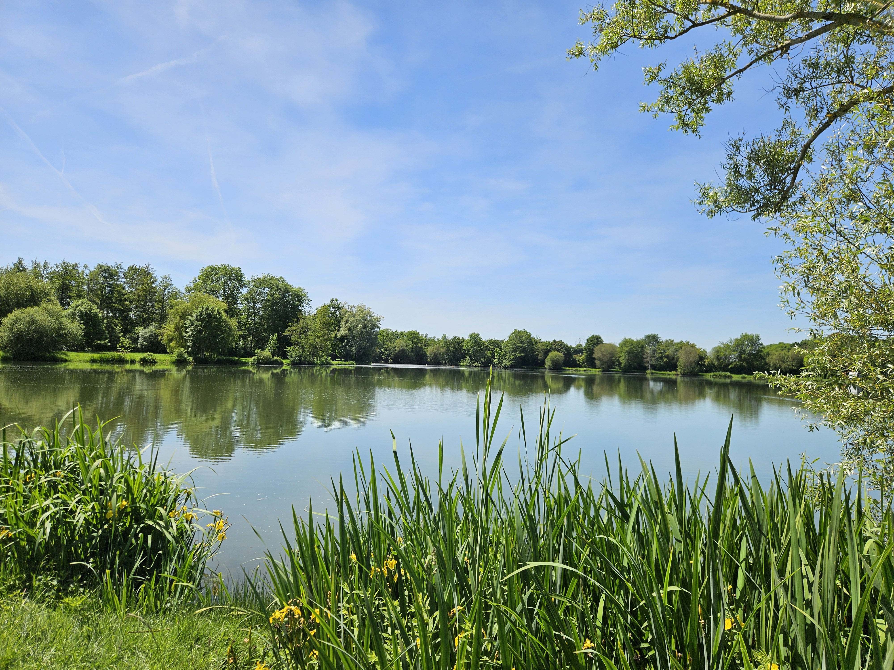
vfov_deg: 58.9
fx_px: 594
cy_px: 335
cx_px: 447
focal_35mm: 23
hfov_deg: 73.9
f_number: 1.8
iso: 25
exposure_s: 1/3151
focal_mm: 5.4
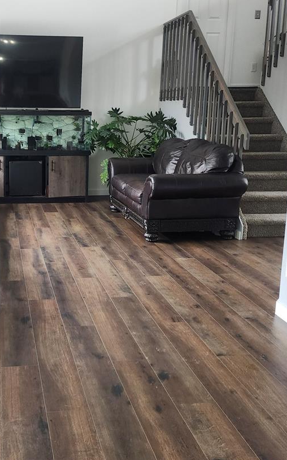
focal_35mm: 36
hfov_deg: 34.0
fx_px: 451
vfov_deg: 53.7
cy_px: 191
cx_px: 47
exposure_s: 1/40
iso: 100
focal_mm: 5.54
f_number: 1.8
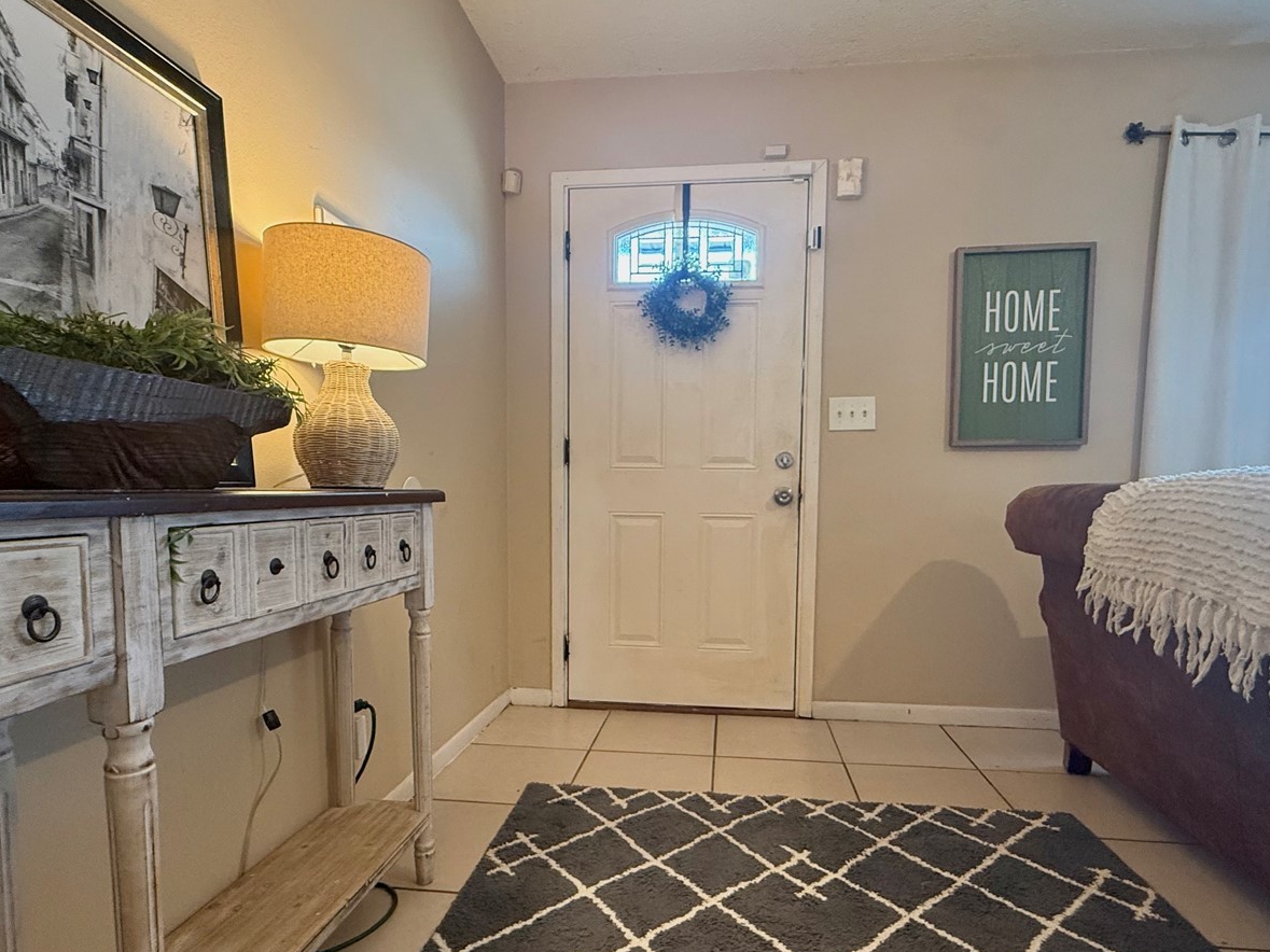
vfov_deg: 68.4
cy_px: 541
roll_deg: -0.6
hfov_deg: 84.6
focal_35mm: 19
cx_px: 662
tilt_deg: -3.6
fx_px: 697
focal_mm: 2.22
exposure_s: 1/60
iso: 400
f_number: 2.2
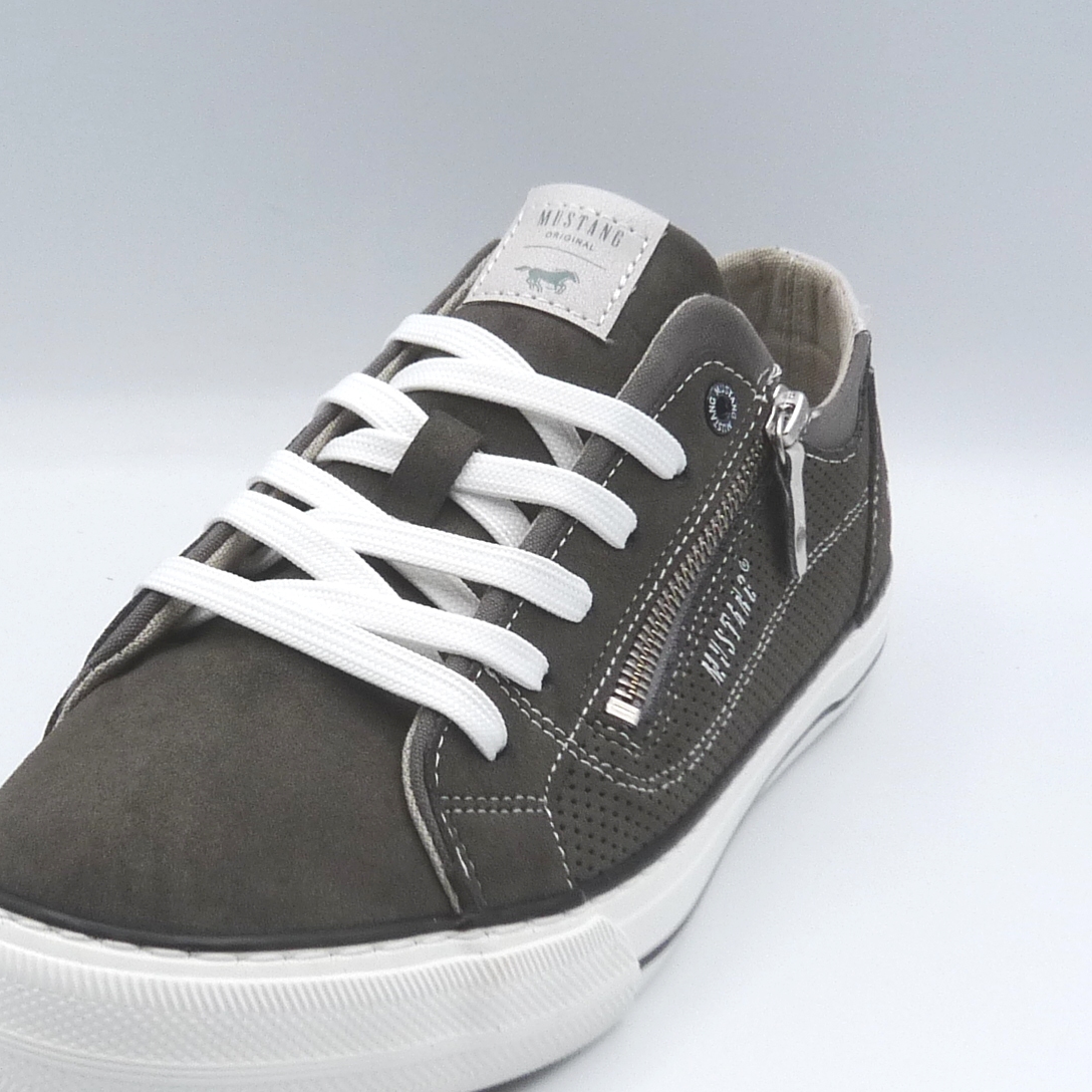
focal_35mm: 65
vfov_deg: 26.5
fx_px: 2320
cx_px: 389
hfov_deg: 26.4
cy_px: 598
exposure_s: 1/250
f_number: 5
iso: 100
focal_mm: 4.9
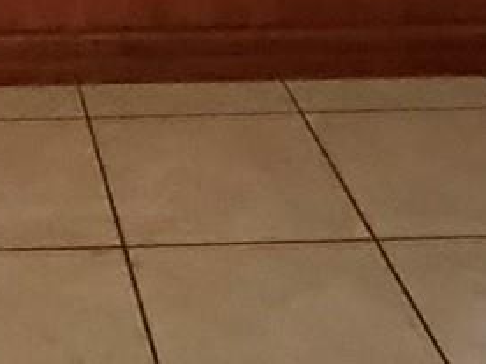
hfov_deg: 18.0
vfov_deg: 10.9
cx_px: -81
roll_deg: +0.7
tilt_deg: +0.9
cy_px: -635
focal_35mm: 104
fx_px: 1460
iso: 1000
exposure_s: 1/40
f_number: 2.2
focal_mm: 2.22
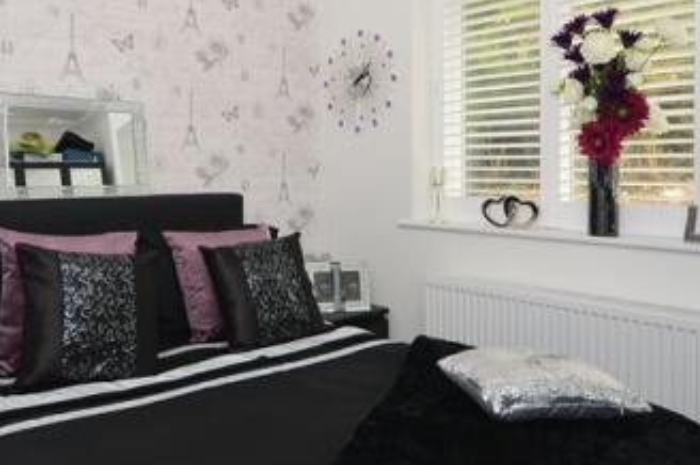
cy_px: 189
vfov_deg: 43.3
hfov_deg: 61.6
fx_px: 583
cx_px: 290
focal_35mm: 30
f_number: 5.6
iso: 200
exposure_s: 1/125
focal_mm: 10
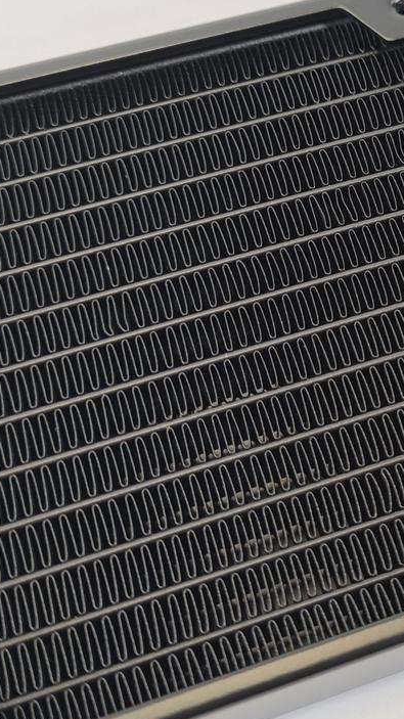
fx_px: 1182
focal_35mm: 62
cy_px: 268
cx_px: 477
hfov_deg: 18.4
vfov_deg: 33.7
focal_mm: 6.78
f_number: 1.85
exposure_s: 1/100
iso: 118
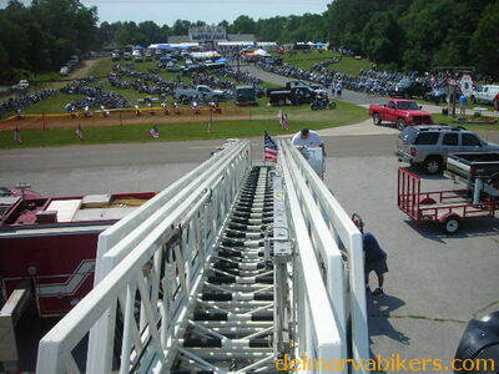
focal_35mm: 38
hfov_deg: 49.0
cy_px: 187
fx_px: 548
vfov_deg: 37.7
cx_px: 250
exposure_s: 1/243
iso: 50
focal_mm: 6.3
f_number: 6.4
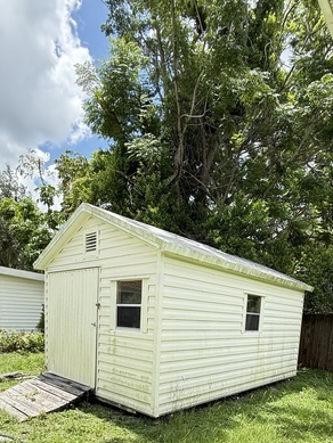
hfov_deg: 56.8
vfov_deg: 65.3
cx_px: 176
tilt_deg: -5.5
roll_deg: -2.7
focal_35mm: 24
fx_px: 308
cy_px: 352
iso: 50
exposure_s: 1/545
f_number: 2.2
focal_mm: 2.22
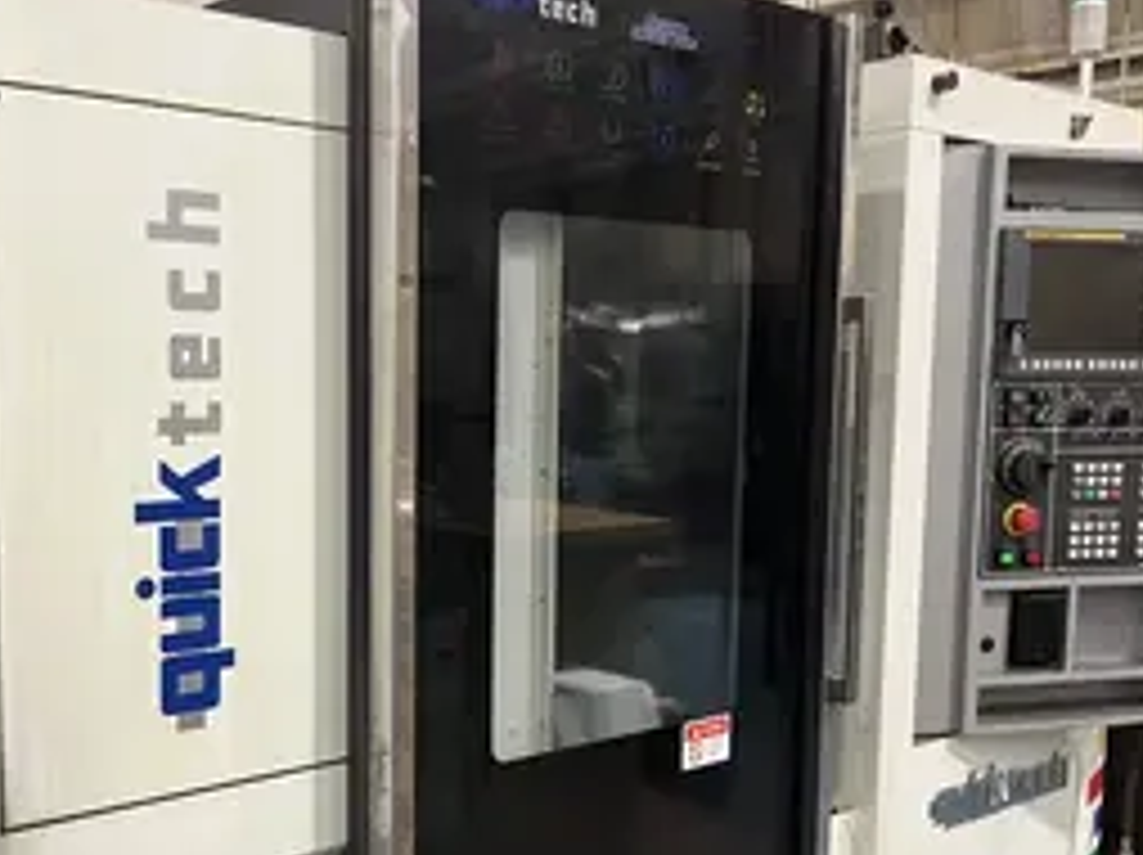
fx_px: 1353
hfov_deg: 45.3
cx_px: 400
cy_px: 508
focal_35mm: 41
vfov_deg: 35.0
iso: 160
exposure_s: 1/60
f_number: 1.6
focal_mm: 5.1
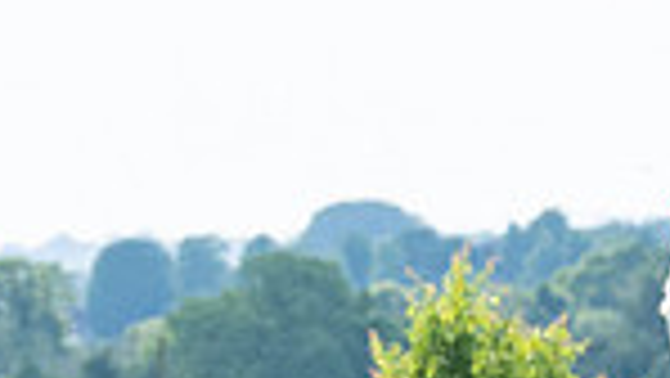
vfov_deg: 2.0
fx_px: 10701
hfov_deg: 3.6
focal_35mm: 602
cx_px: 838
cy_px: 527
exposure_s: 1/2000
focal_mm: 70
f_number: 5
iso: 400
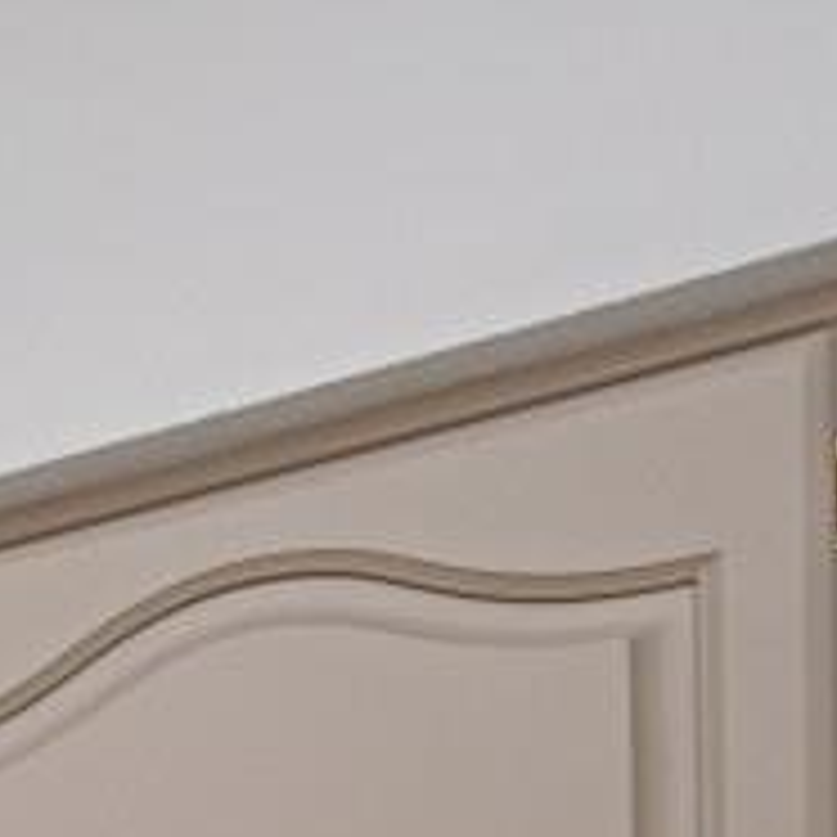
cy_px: 1917
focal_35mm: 96
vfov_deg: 13.8
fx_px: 2626
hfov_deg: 11.5
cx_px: -1602
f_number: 4.5
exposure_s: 1/80
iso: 200
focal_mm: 14
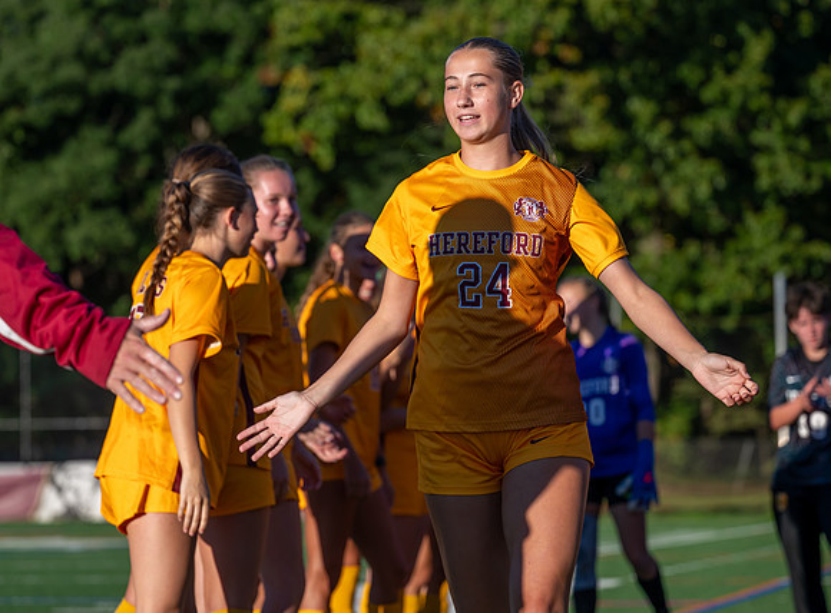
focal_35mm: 142
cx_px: 364
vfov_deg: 10.3
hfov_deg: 14.0
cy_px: 261
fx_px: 3388
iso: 100
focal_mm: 87
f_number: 2.8
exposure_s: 1/2000
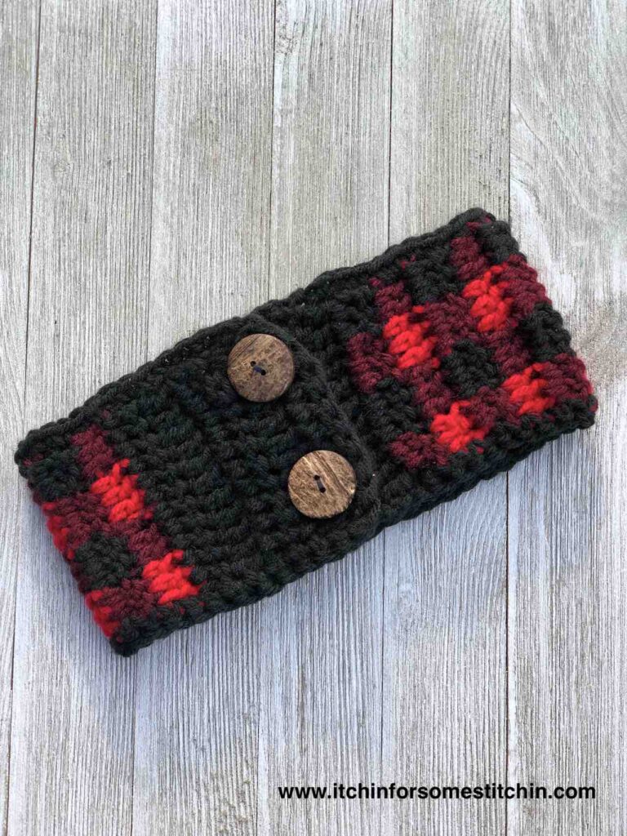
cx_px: 314
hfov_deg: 28.0
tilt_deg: -84.7
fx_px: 1256
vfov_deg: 36.8
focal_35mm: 52
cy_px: 418
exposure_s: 1/120
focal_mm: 6
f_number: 2.4
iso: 20
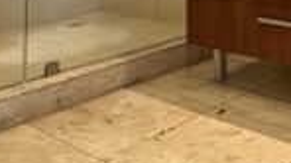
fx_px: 509
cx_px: 293
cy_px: -124
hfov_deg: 29.7
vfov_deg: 15.7
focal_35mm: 66
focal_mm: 2.22
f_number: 2.2
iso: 200
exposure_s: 1/60
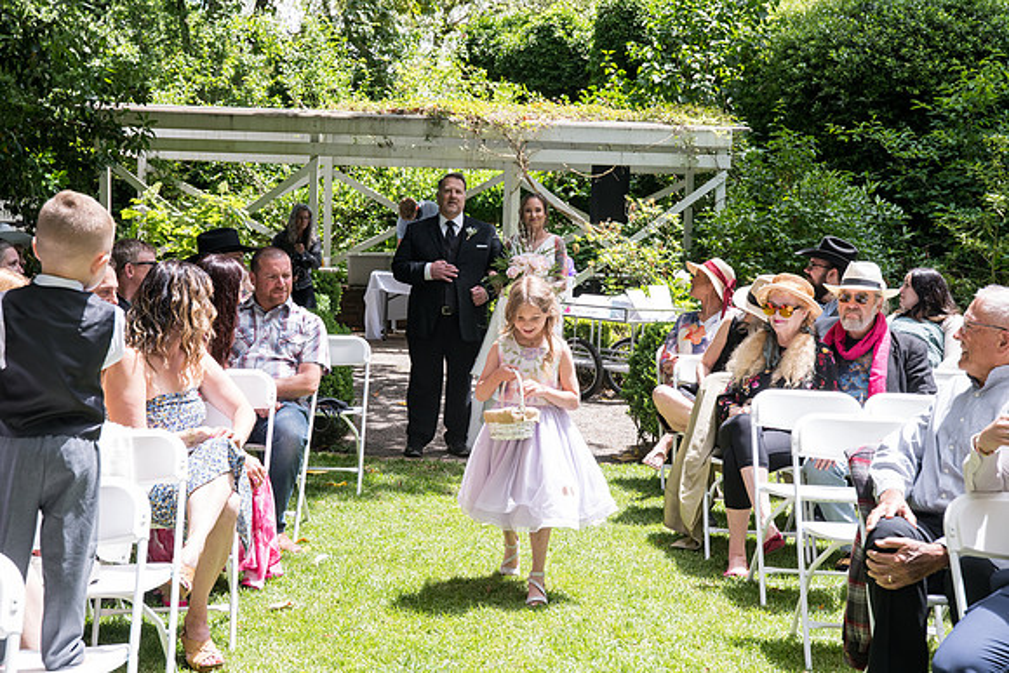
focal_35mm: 56
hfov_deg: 35.6
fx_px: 1570
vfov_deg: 24.2
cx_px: 504
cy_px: 336
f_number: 7.1
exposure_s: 1/400
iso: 640
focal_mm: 56
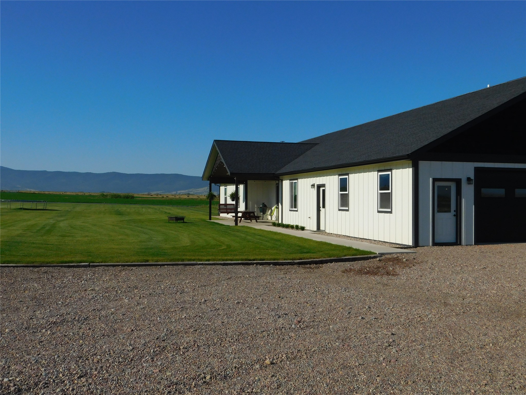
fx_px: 547
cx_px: 263
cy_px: 198
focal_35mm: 36
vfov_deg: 39.7
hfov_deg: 51.4
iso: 125
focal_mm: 6.3
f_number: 7
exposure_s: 1/800
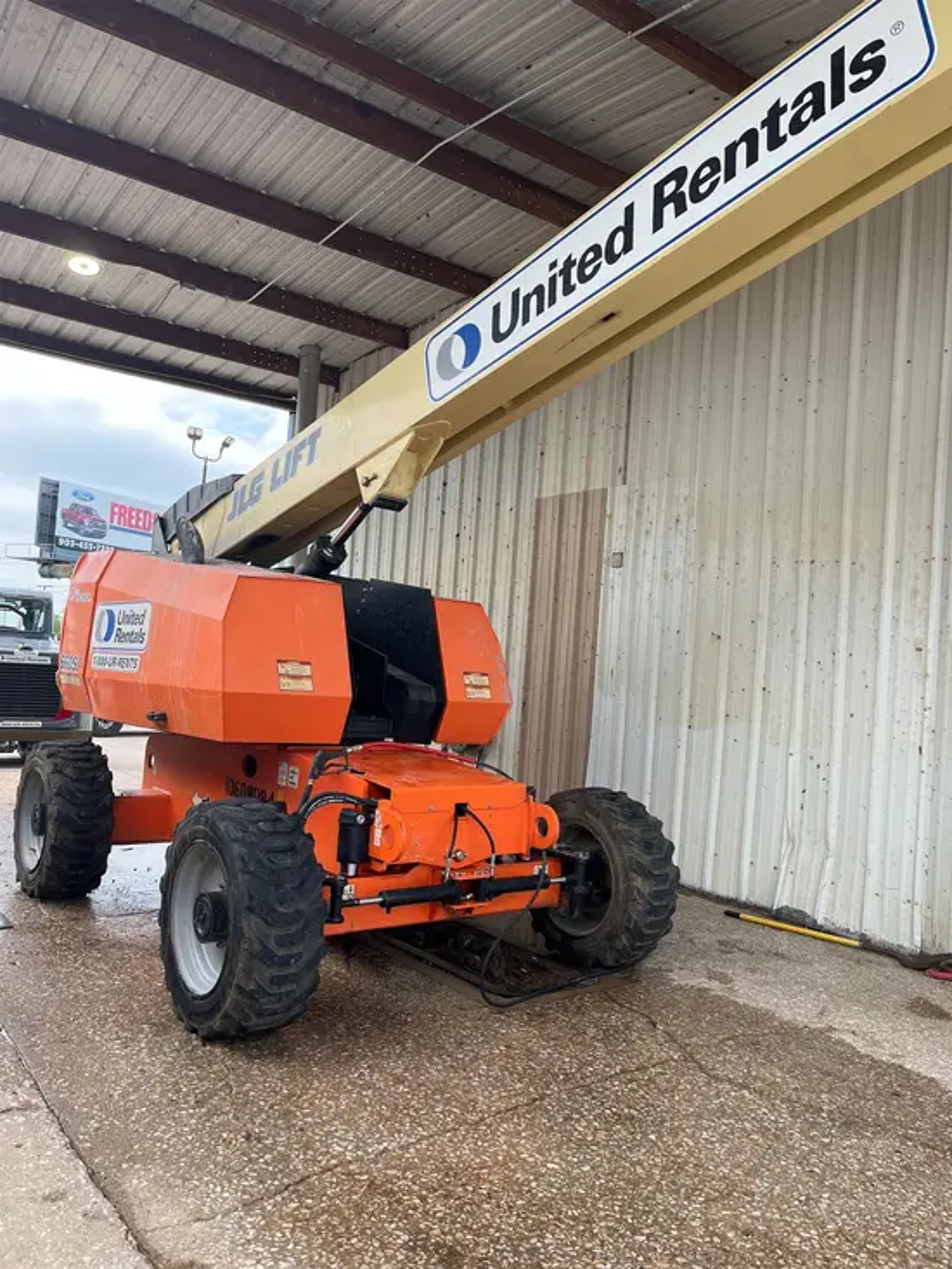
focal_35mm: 26
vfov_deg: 67.3
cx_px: 476
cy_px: 634
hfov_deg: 53.1
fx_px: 953
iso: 50
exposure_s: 1/661
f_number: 1.6
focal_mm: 5.1
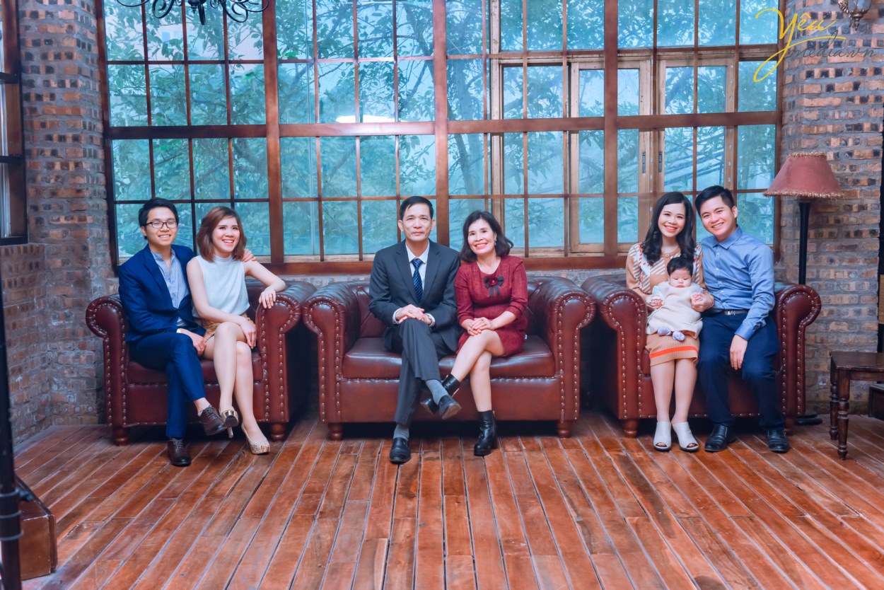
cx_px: 442
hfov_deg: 48.4
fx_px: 982
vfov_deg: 33.4
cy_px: 295
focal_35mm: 40
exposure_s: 1/90
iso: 100
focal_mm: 40
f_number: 5.6
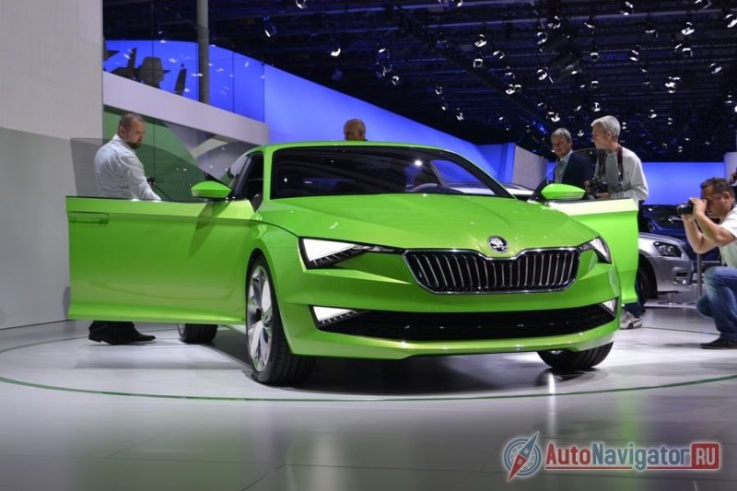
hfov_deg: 37.9
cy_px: 246
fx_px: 1075
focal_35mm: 52
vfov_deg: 25.7
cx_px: 368
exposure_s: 1/125
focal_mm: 35
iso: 180
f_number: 5.6
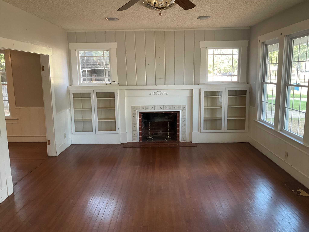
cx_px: 154
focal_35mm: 29
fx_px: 259
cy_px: 116
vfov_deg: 48.2
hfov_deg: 61.7
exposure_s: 1/60
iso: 100
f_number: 1.8
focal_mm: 3
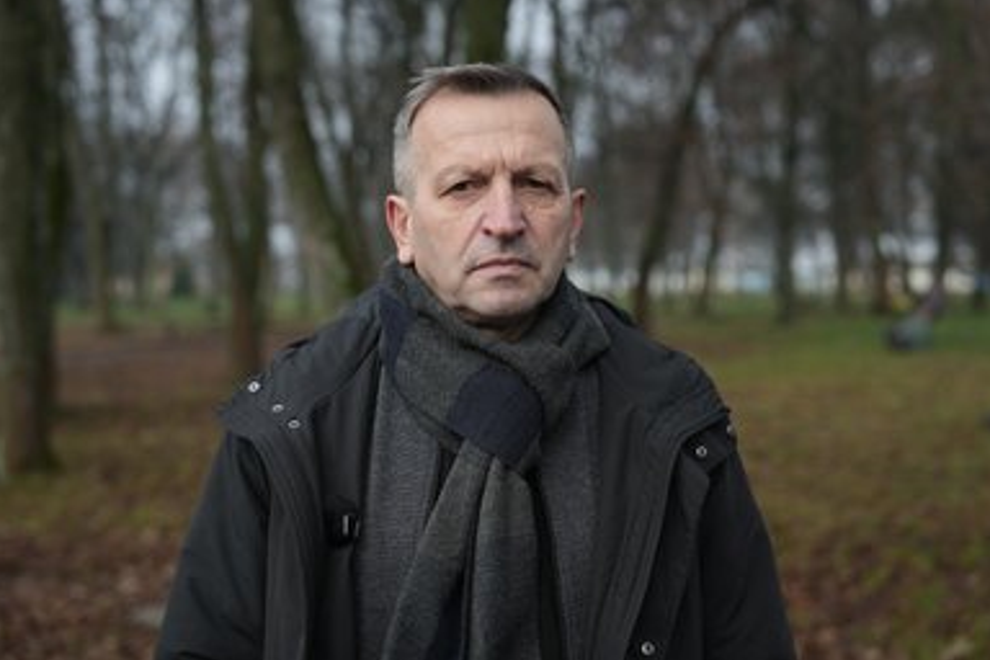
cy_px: 324
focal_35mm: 50
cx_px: 500
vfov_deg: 27.0
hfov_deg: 39.6
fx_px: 1375
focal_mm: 48
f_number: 2.8
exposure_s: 1/250
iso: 160
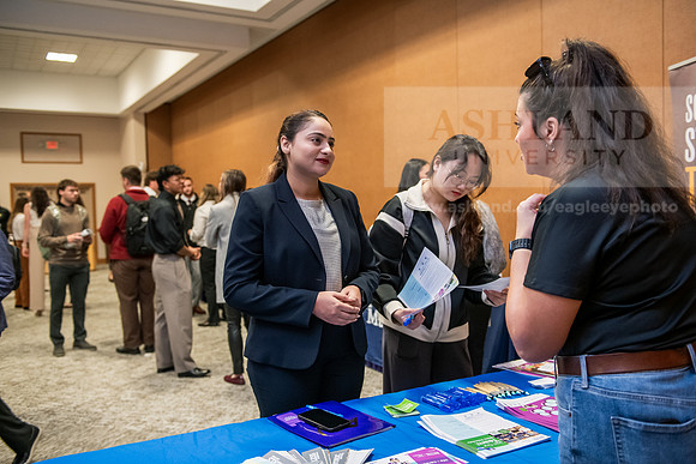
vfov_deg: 38.9
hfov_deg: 55.8
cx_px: 348
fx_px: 657
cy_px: 232
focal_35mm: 34
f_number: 3.2
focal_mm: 34
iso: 2000
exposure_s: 1/160
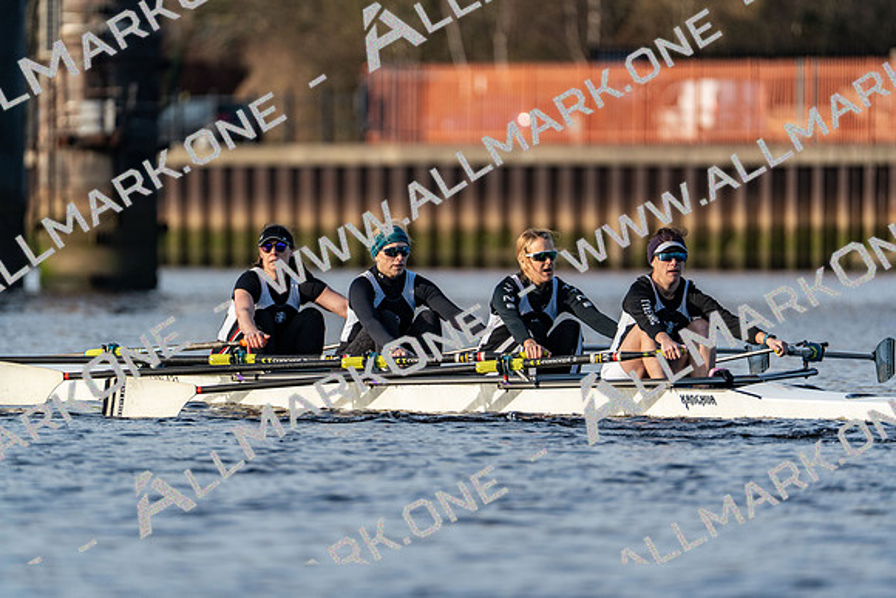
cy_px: 299
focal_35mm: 553
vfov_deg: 2.5
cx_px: 448
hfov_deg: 3.7
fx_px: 13766
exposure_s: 1/2000
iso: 800
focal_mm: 553
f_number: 6.3
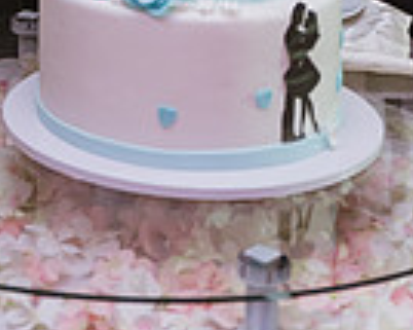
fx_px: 1844
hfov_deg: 12.6
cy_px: -358
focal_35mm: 151
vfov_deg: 9.5
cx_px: -15
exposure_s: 1/125
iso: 1000
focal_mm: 48
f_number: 2.8
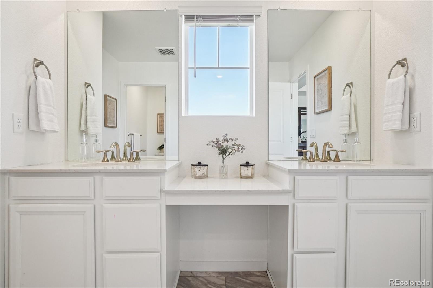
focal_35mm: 18
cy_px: 144
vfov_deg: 67.4
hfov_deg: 90.0
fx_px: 216
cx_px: 216
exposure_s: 1/30
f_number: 9
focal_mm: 12
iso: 320
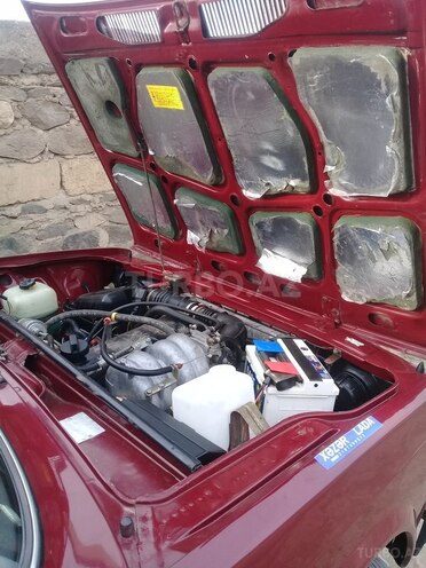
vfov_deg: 58.4
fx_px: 509
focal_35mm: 31
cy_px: 284
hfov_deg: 45.4
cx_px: 213
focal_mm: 3.3
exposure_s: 1/114
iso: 50
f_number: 2.2
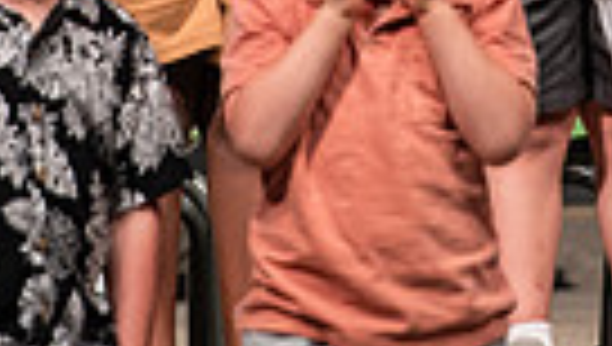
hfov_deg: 1.9
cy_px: -406
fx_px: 18318
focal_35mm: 1127
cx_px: 523
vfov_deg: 1.1
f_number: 2.8
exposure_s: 1/250
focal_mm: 200
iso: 800
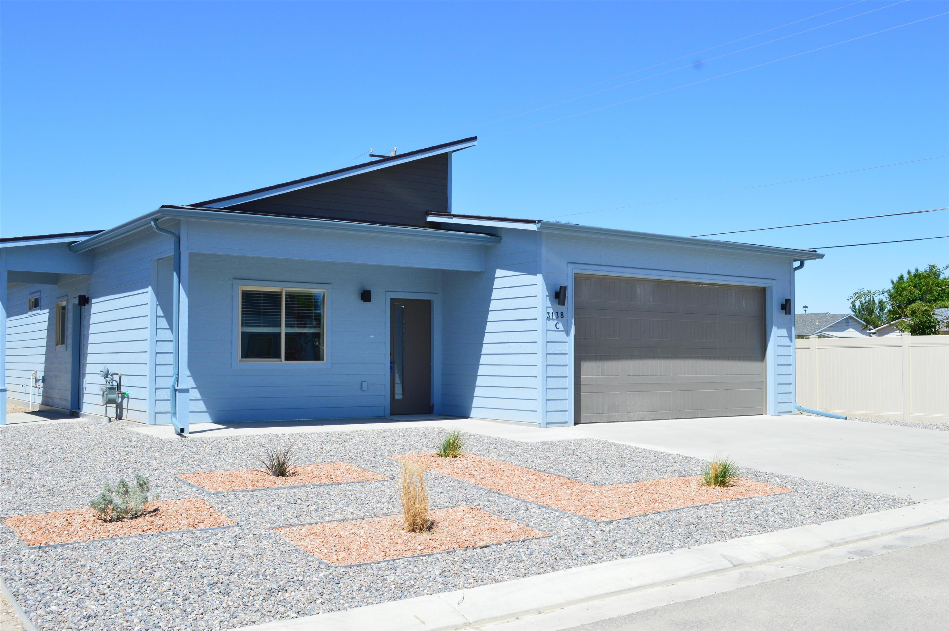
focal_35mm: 36
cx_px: 474
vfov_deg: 36.8
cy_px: 316
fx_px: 948
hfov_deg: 53.2
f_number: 11
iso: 400
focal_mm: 24
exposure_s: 1/320
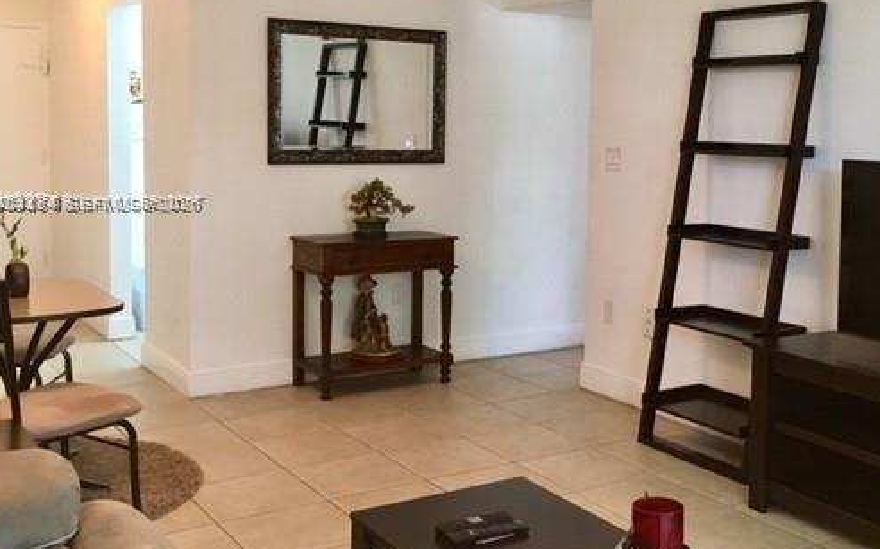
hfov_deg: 49.0
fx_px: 959
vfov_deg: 31.8
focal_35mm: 40
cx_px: 528
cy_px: 204
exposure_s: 1/30
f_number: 2.2
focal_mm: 4.15
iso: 160
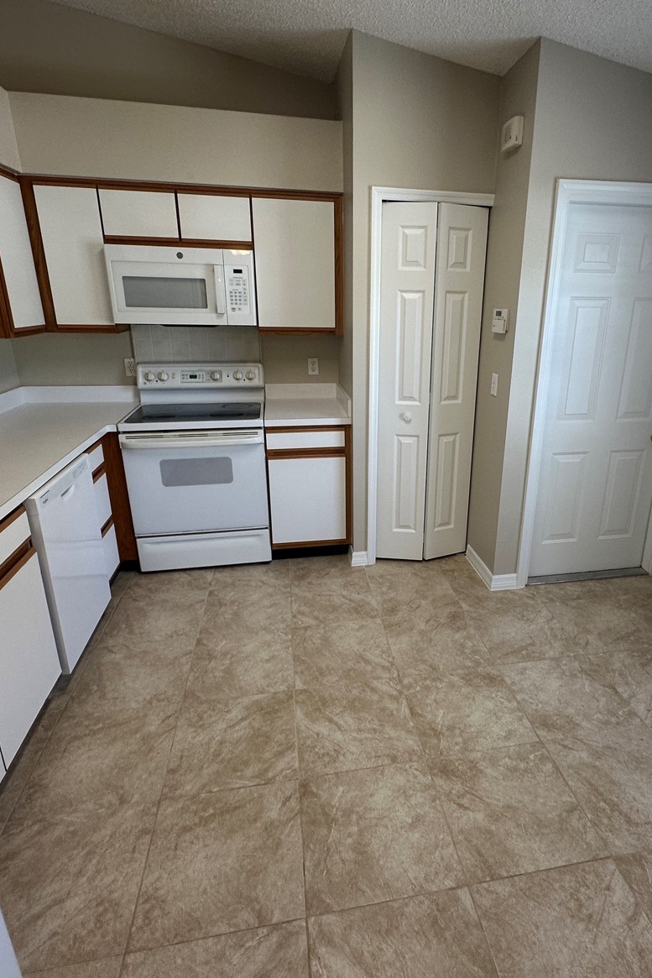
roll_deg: -0.8
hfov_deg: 61.4
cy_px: 483
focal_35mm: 20
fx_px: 543
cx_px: 390
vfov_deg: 84.0
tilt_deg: -18.3
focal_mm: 2.22
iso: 100
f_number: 2.2
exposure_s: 1/120
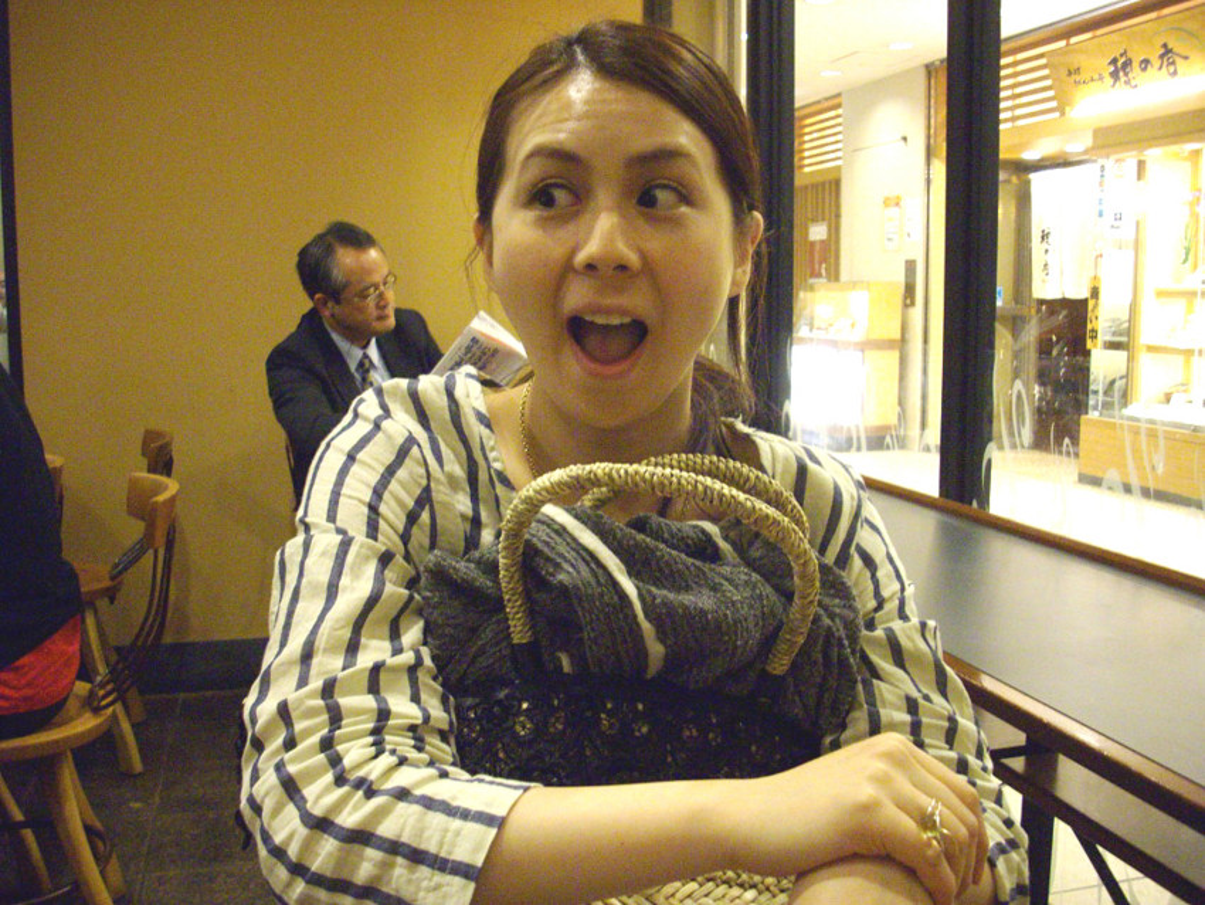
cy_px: 452
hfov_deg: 50.1
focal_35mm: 37
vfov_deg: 38.7
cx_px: 602
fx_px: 1288
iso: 400
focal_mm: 6.2
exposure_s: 1/15
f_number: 2.8
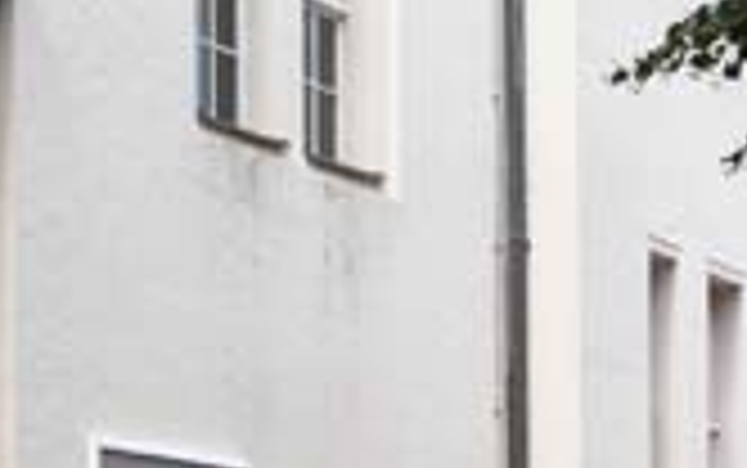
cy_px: 794
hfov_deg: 18.1
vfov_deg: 10.8
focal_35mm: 115
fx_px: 2343
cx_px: 441
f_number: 4
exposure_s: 1/200
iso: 80
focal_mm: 6
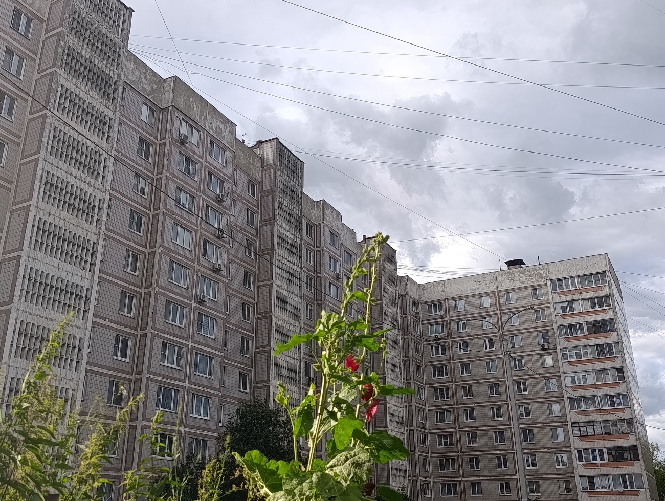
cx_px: 332
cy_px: 250
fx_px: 673
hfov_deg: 52.6
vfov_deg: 40.8
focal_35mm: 35
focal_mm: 6.11
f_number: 1.7
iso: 50
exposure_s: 1/219
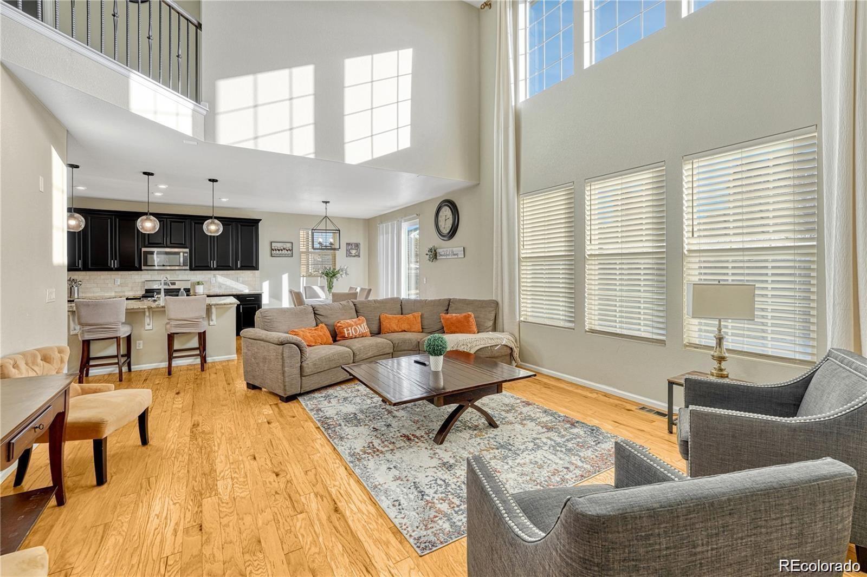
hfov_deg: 101.5
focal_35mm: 15
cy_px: 288
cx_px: 434
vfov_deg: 78.4
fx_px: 354
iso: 400
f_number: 8
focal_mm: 14.7
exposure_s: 1/13
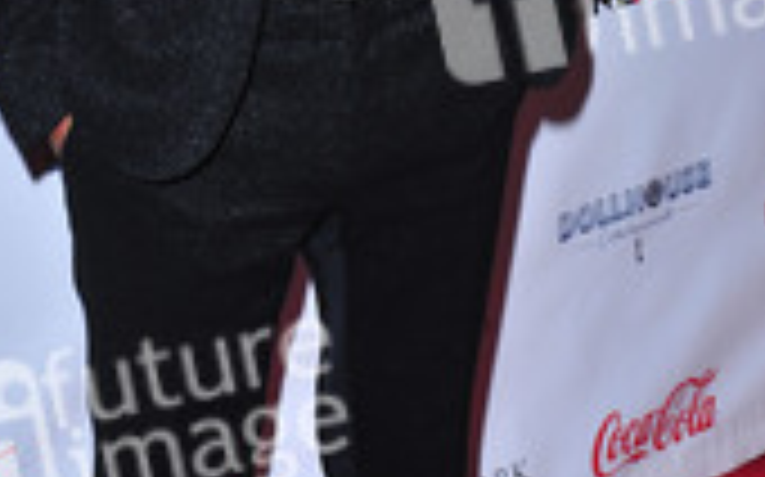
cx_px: 250
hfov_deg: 18.1
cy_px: -248
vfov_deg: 10.9
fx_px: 2396
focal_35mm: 115
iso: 500
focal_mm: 48
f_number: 5.6
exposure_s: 1/320
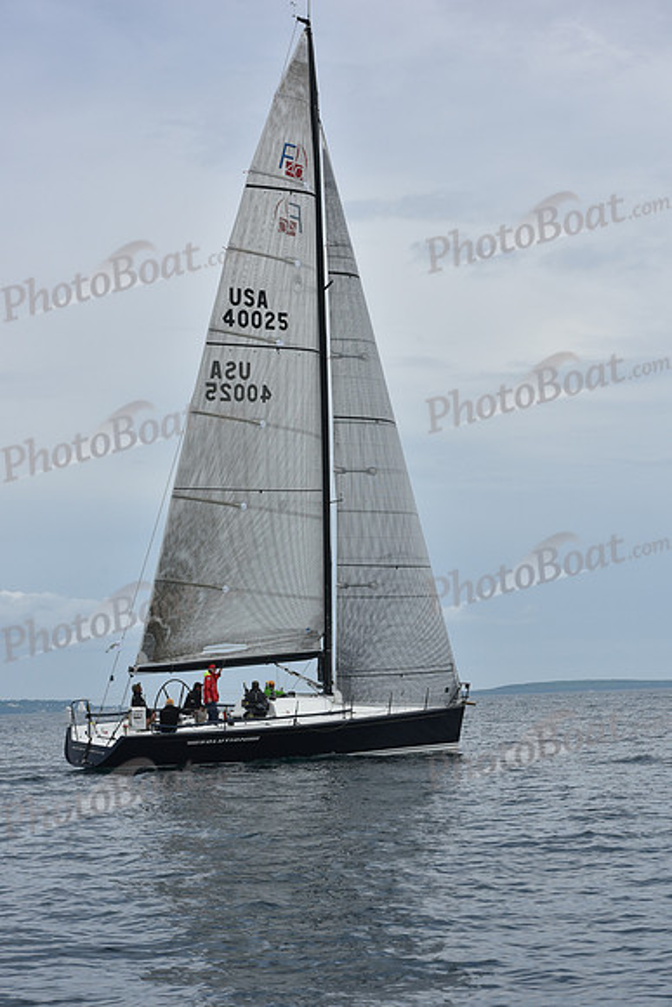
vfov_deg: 28.8
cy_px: 504
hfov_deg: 19.5
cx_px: 336
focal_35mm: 70
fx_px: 1959
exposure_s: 1/800
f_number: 11
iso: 250
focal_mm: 70
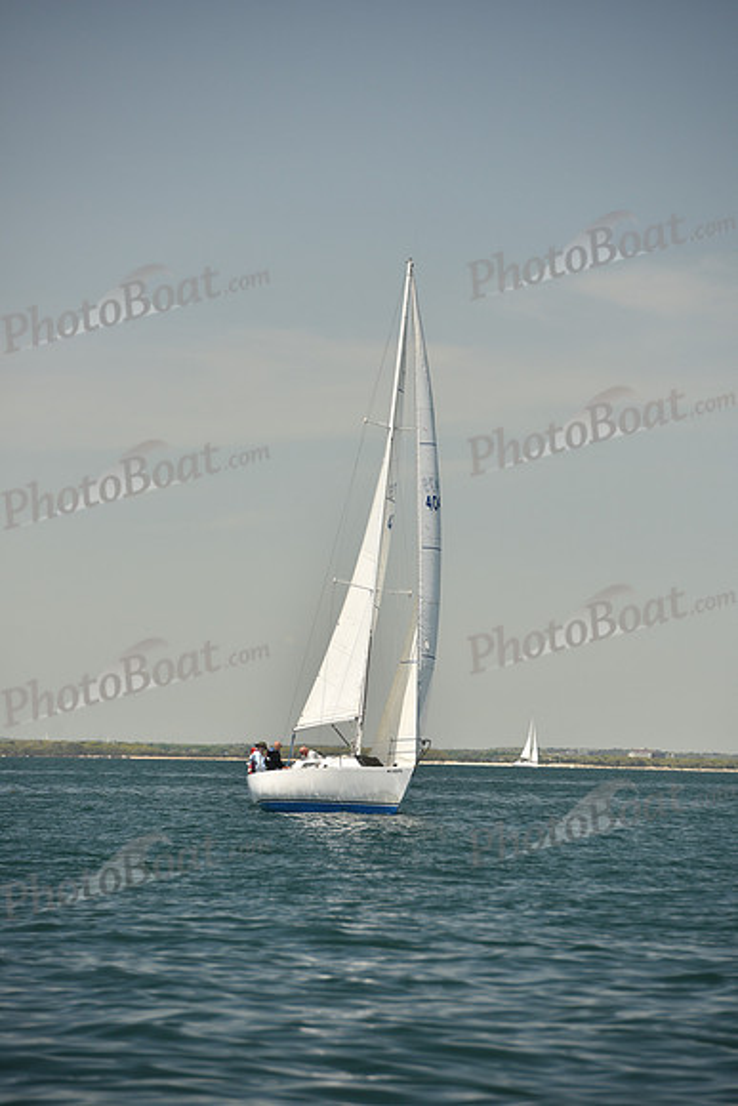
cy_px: 553
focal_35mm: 200
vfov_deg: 10.3
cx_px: 369
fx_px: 6146
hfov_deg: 6.9
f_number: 5.6
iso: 250
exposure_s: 1/800
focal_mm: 200
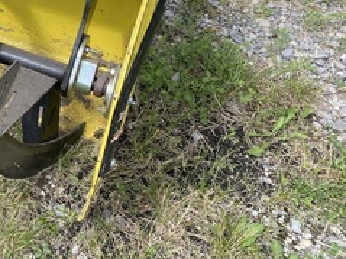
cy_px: -64
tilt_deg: -38.2
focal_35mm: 87
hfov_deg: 19.9
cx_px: -149
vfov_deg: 16.2
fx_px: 869
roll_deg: +5.0
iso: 32
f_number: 1.8
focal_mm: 4.25
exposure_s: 1/685
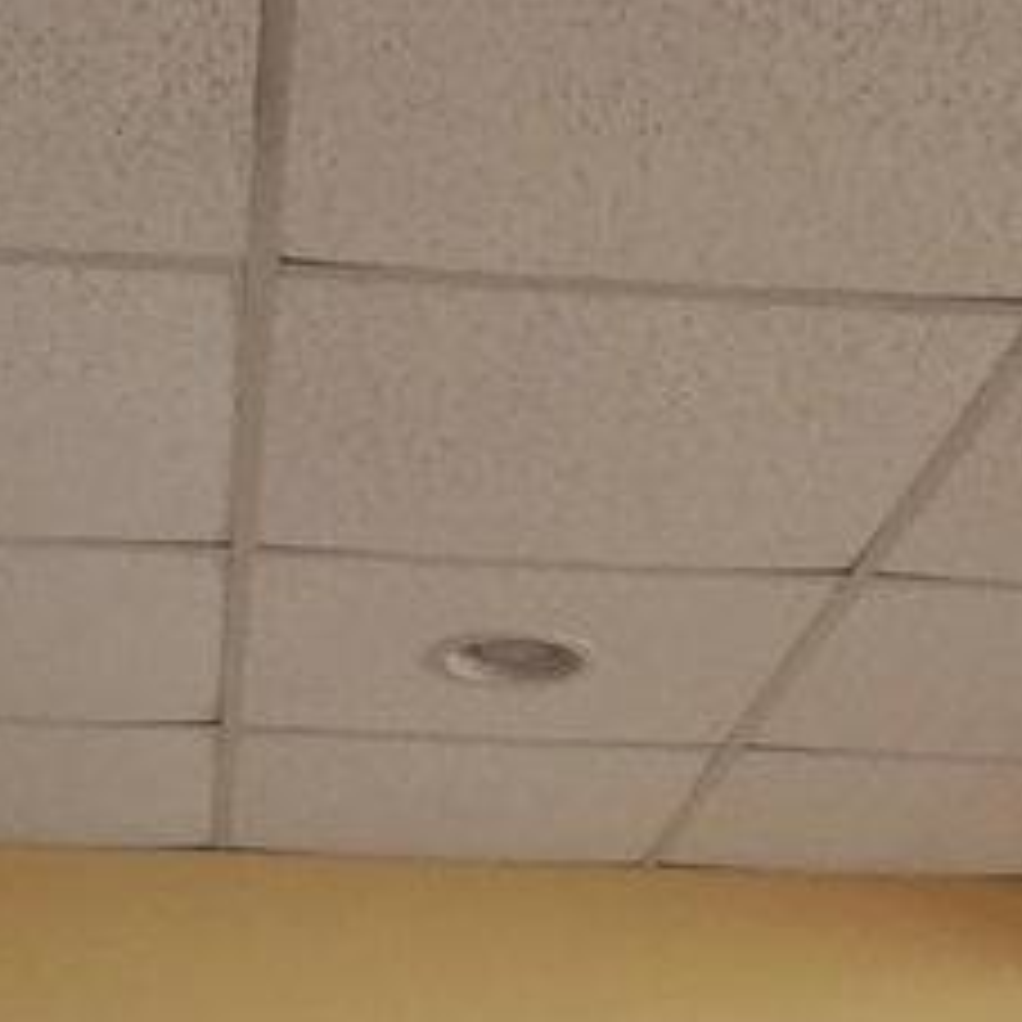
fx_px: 2438
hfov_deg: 23.6
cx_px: 410
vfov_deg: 16.9
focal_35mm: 73
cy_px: 2098
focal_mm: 2.2
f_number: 2.2
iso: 640
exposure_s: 1/60
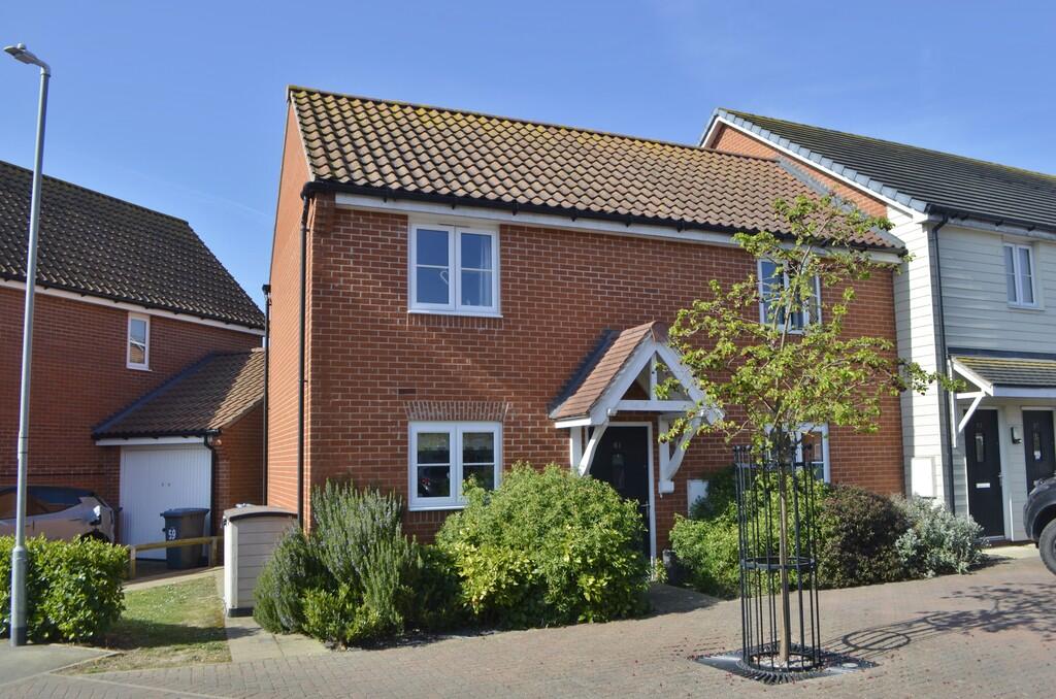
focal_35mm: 27
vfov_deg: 47.7
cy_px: 350
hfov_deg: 67.5
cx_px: 528
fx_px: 790
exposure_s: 1/250
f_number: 8
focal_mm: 18
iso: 160
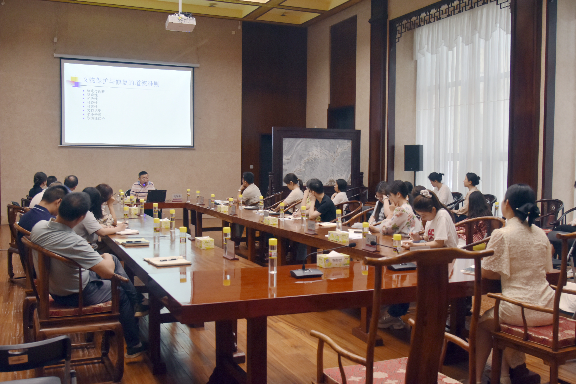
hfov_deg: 53.1
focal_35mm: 36
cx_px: 288
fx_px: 576
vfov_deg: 36.9
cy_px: 192
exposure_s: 1/80
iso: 800
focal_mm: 24
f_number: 4.5
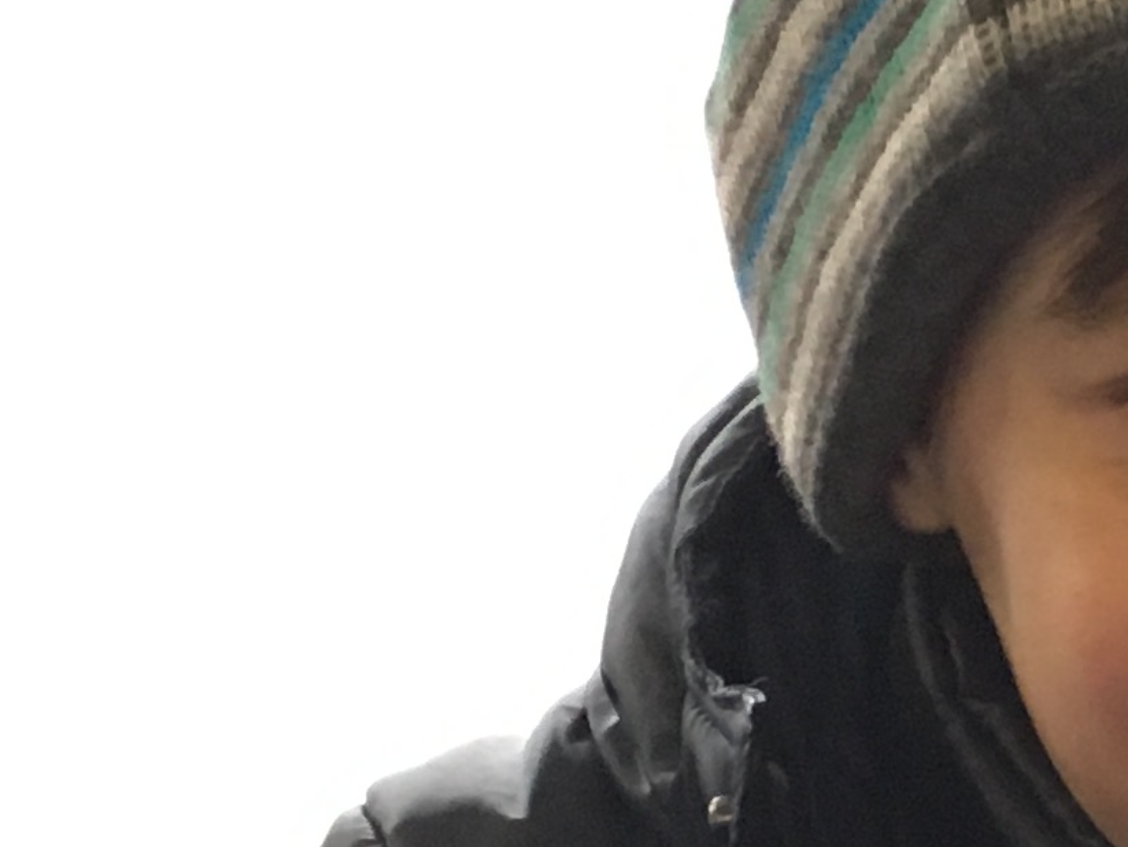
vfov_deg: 10.2
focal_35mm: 142
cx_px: 2004
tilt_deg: -23.5
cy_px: 1147
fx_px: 4629
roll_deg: +2.7
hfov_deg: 12.7
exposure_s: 1/33
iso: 200
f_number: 2.2
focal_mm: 4.15
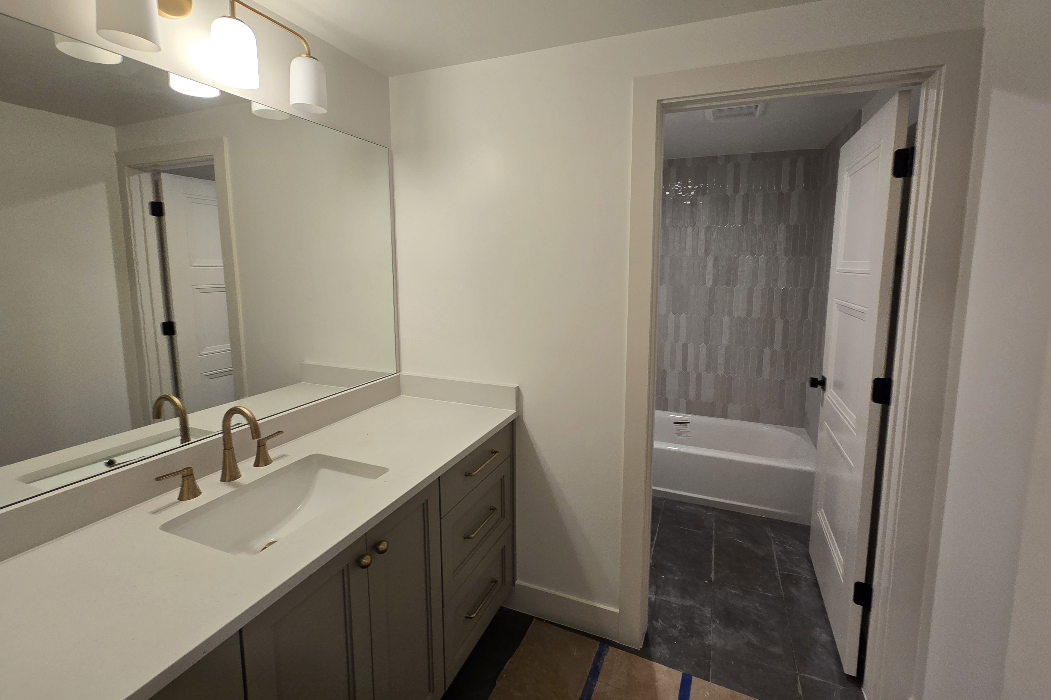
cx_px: 542
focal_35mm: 14
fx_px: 409
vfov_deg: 81.0
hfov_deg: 104.2
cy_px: 315
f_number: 2.2
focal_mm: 2.2
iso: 100
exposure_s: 1/60
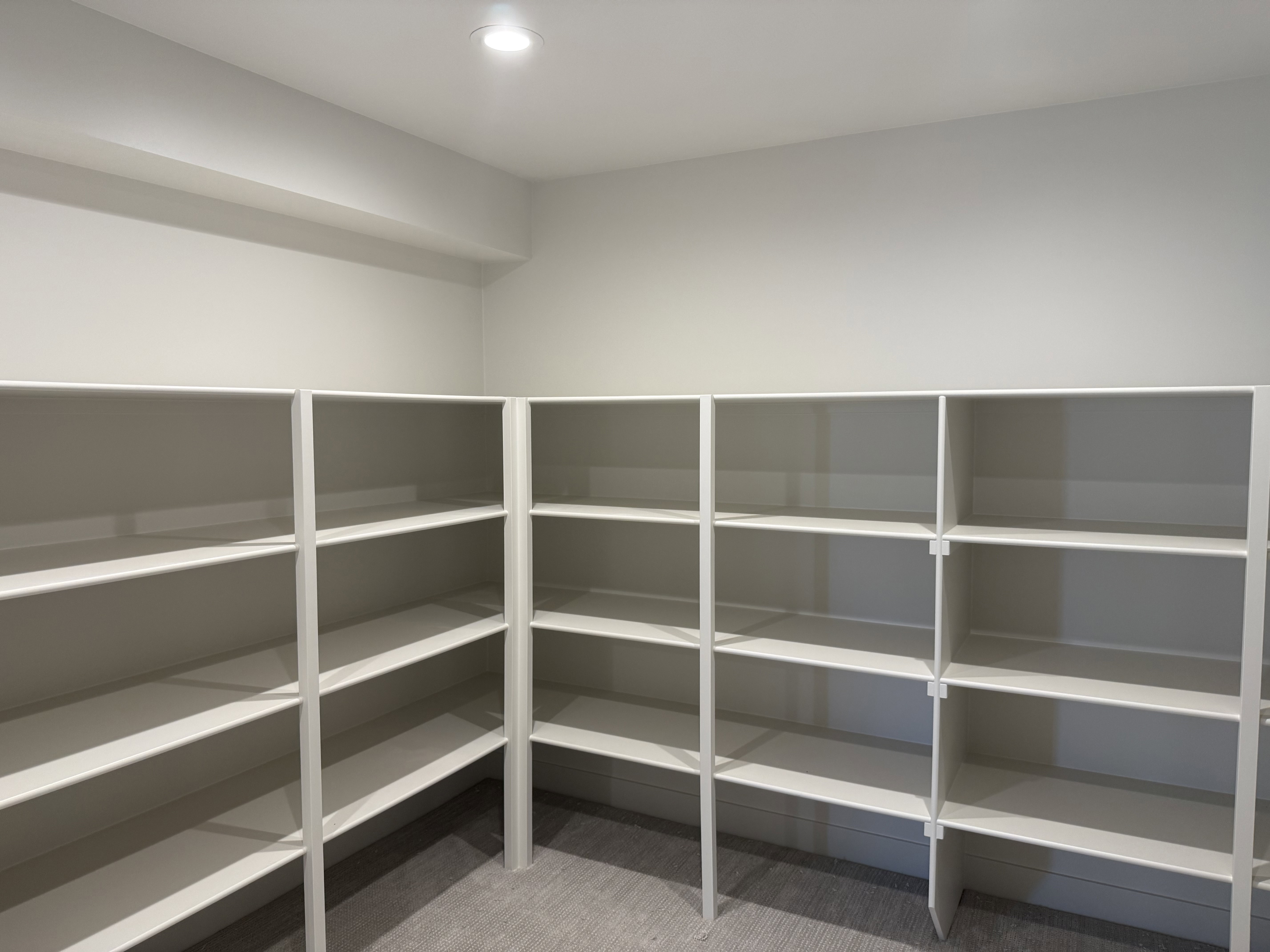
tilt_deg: -3.9
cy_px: 476
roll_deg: -0.5
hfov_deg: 71.6
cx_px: 635
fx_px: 881
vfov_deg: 56.8
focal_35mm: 24
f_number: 1.78
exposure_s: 1/60
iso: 125
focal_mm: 6.76
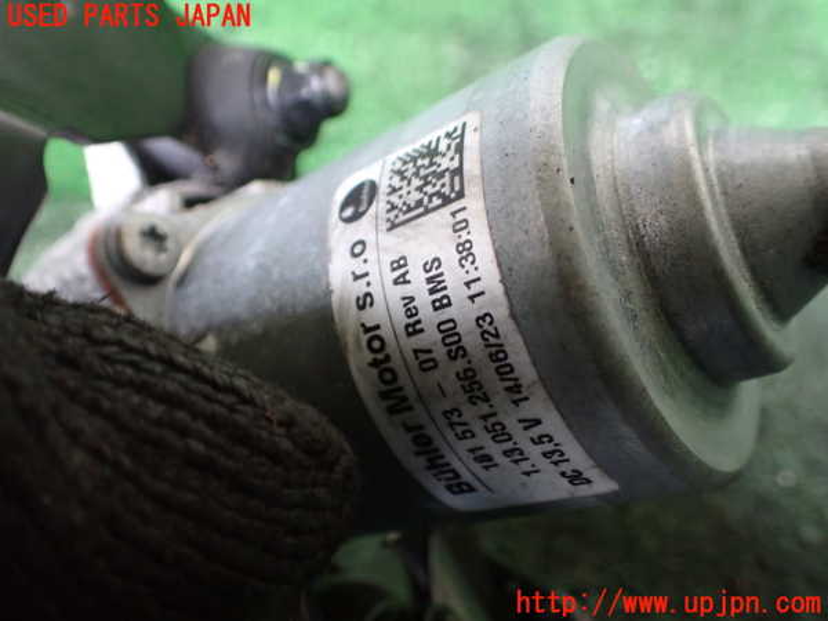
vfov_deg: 46.8
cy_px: 310
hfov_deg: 60.0
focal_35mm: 30
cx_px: 414
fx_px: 718
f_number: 2.3
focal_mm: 5.4
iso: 1000
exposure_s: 1/30
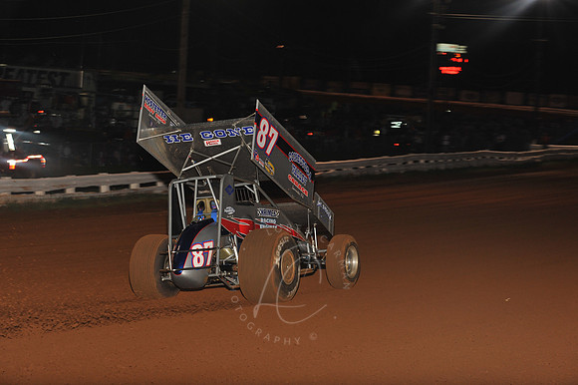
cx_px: 289
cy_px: 192
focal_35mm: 100
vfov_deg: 13.7
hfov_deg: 20.4
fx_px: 1605
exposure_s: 1/320
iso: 1000
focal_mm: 100
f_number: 7.1
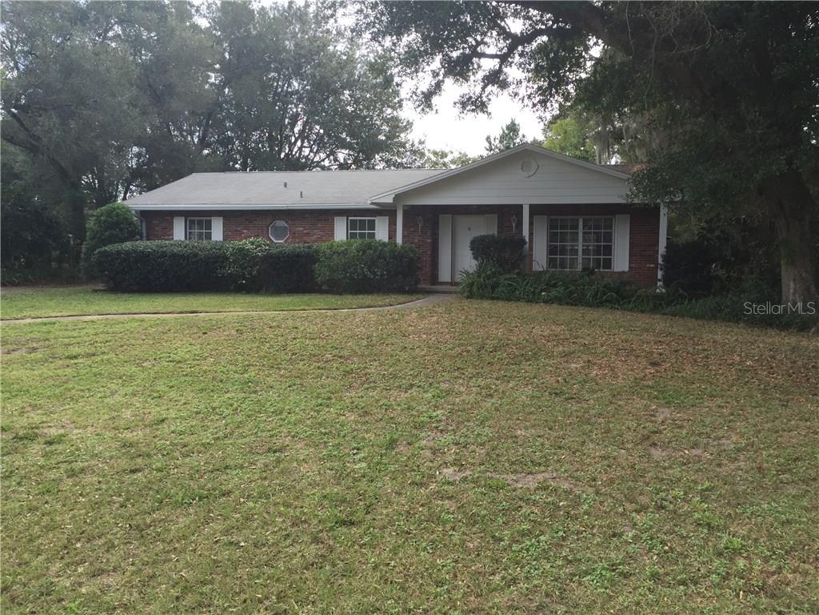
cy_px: 308
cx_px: 410
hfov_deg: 61.7
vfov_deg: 48.2
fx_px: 686
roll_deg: -0.5
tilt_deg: -3.6
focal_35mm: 29
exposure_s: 1/476
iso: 32
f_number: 2.2
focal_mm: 4.15
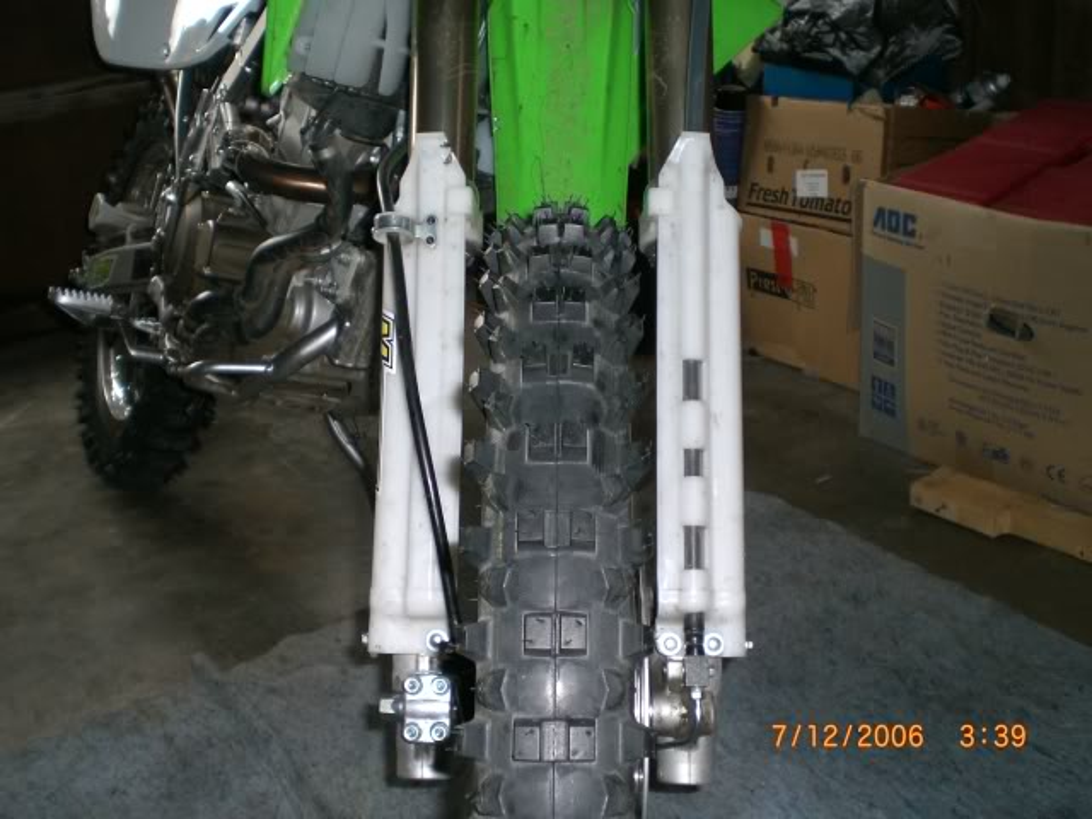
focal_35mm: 38
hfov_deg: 49.0
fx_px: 1199
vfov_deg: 37.7
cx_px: 546
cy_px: 410
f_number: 3.1
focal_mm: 6.3
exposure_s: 1/60
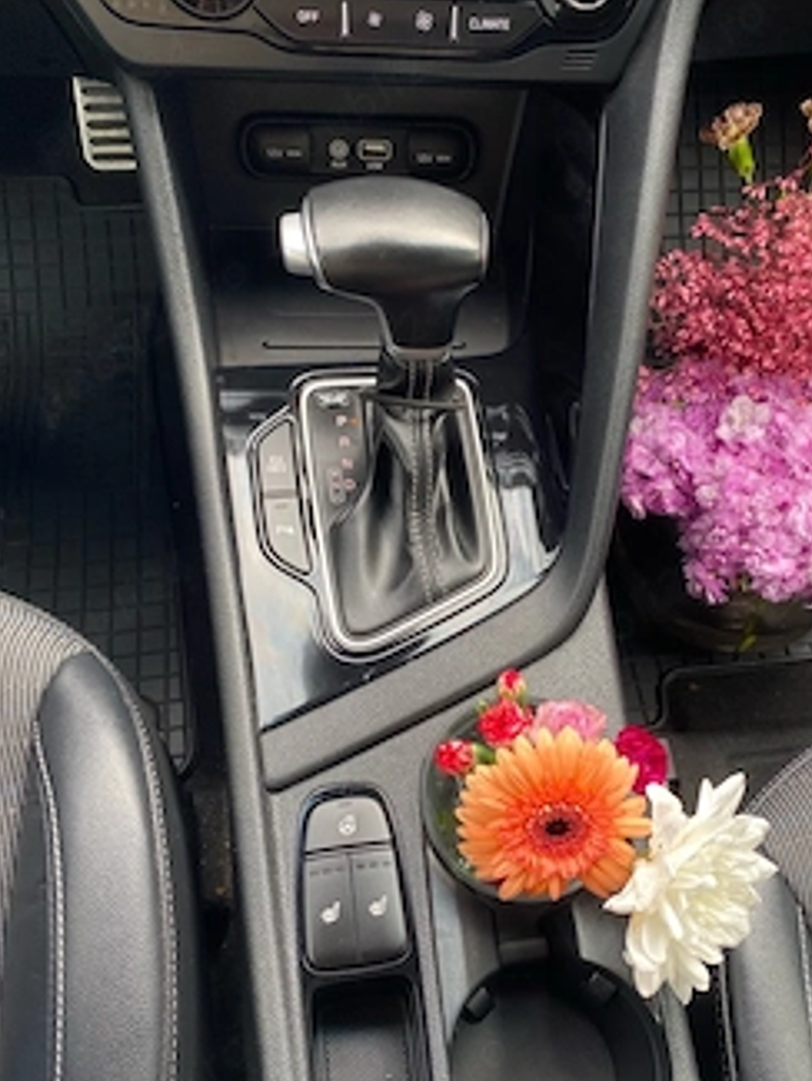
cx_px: 466
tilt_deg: -61.2
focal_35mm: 32
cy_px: 639
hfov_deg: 44.1
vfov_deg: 56.4
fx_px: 1000
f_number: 1.8
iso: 80
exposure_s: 1/122
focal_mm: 4.25
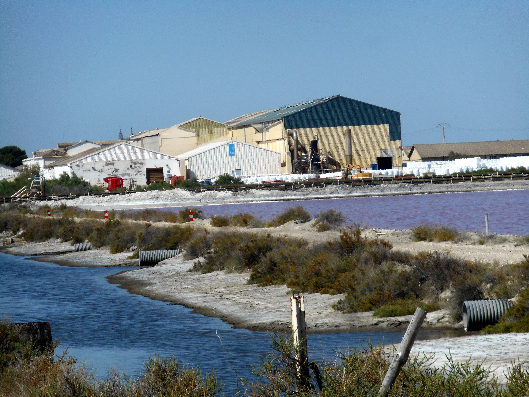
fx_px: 3056
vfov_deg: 7.4
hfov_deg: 9.9
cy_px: 198
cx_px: 264
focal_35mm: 200
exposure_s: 1/500
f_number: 6.6
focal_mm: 36
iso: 80
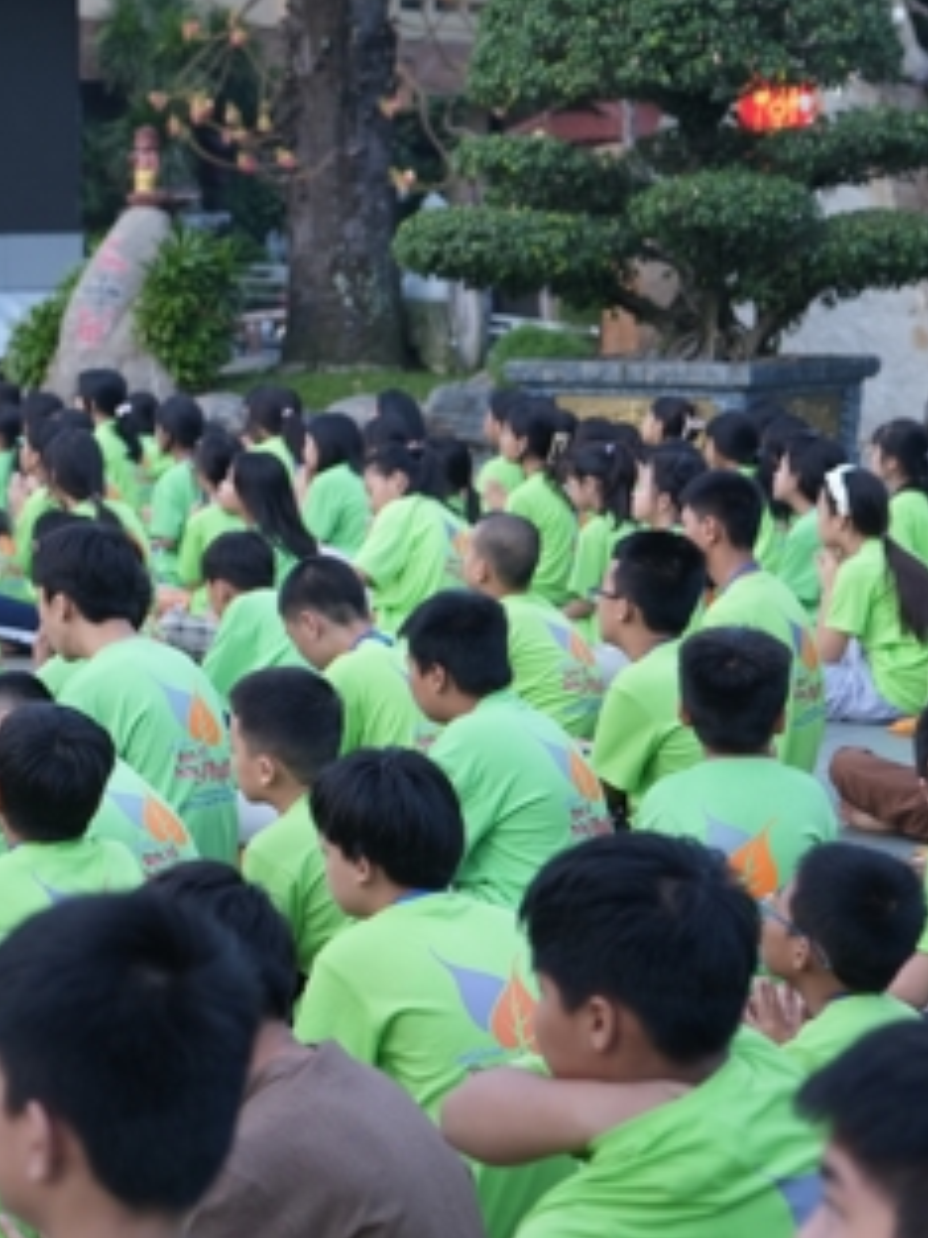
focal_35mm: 105
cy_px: 353
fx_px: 3753
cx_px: -383
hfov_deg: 13.4
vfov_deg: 18.6
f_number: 2.5
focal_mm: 35
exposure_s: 1/125
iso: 250
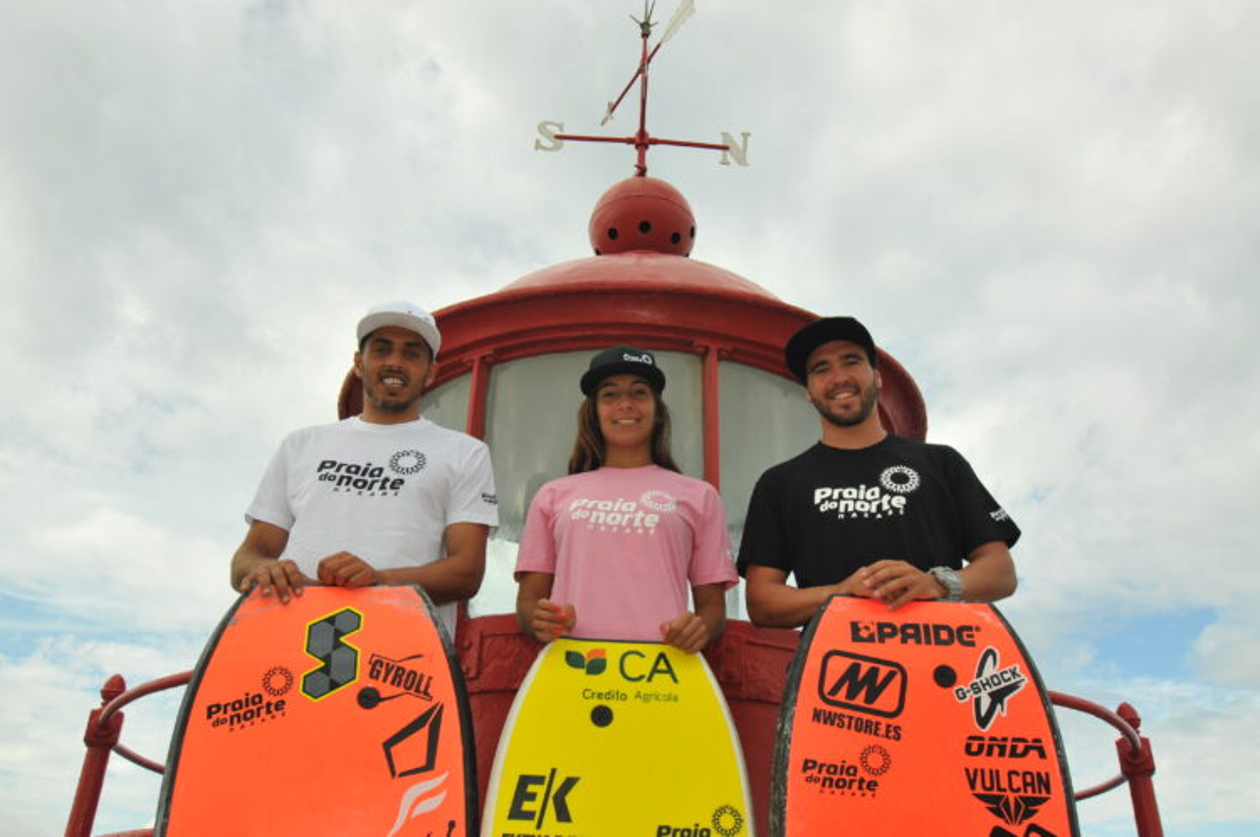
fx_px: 1049
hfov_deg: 62.0
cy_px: 418
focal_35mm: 30
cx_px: 630
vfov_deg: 43.5
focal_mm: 20
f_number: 10
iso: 200
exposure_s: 1/250
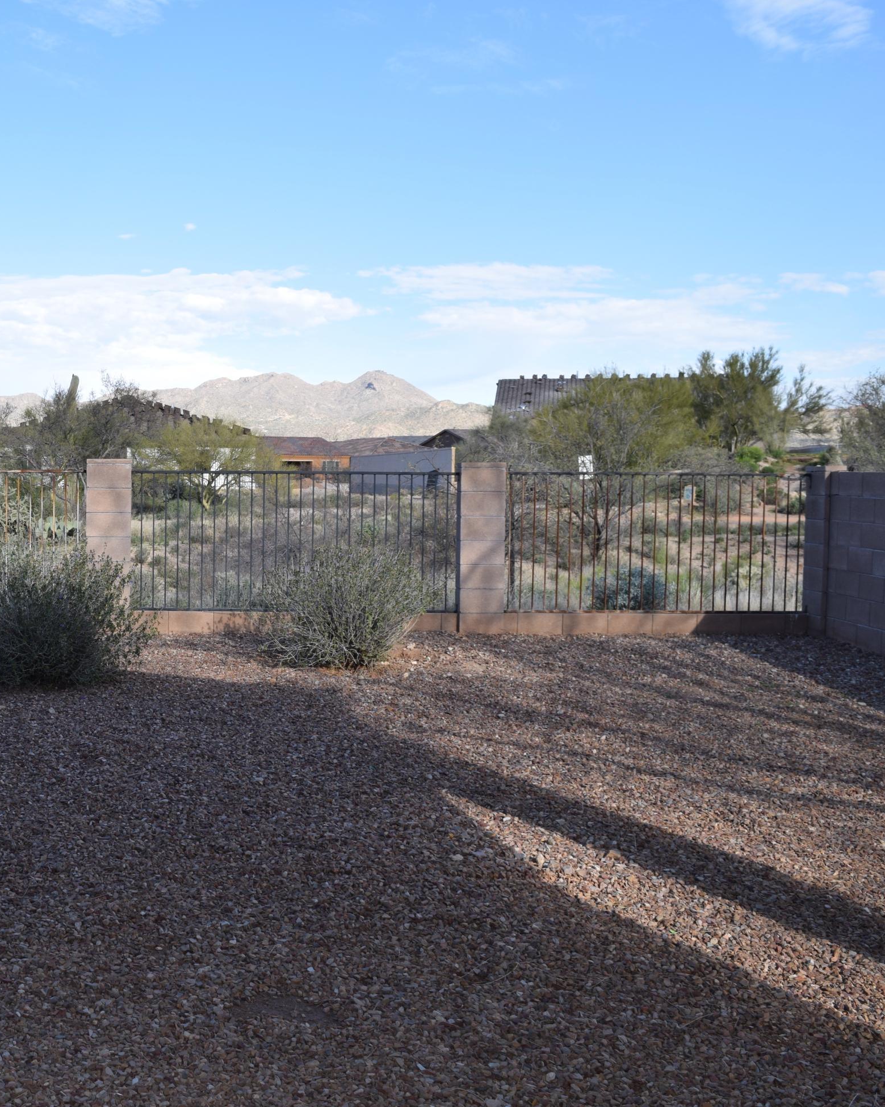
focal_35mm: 39
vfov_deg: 46.8
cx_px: 94
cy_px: 567
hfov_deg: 36.0
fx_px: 1277
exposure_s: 1/200
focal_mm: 18
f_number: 8
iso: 100
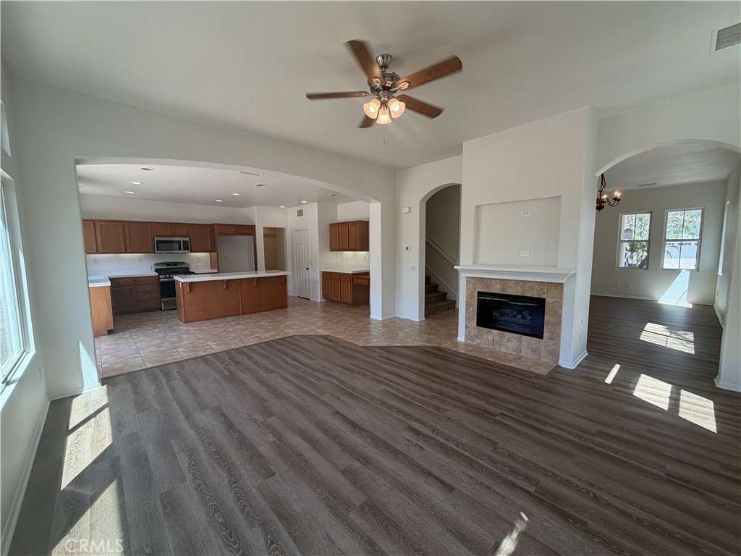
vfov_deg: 85.7
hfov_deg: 102.1
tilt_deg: -6.0
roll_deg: +0.6
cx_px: 370
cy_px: 278
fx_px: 300
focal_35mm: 14
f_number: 2.2
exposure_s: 1/120
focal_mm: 2.22
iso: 50
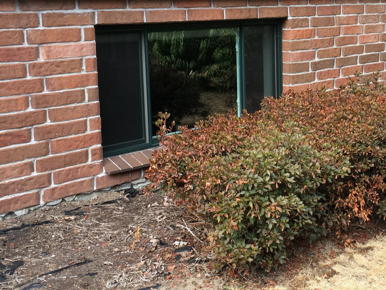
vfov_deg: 23.3
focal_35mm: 63
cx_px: 278
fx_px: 703
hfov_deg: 30.3
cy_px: 128
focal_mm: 4.15
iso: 40
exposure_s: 1/120
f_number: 2.2
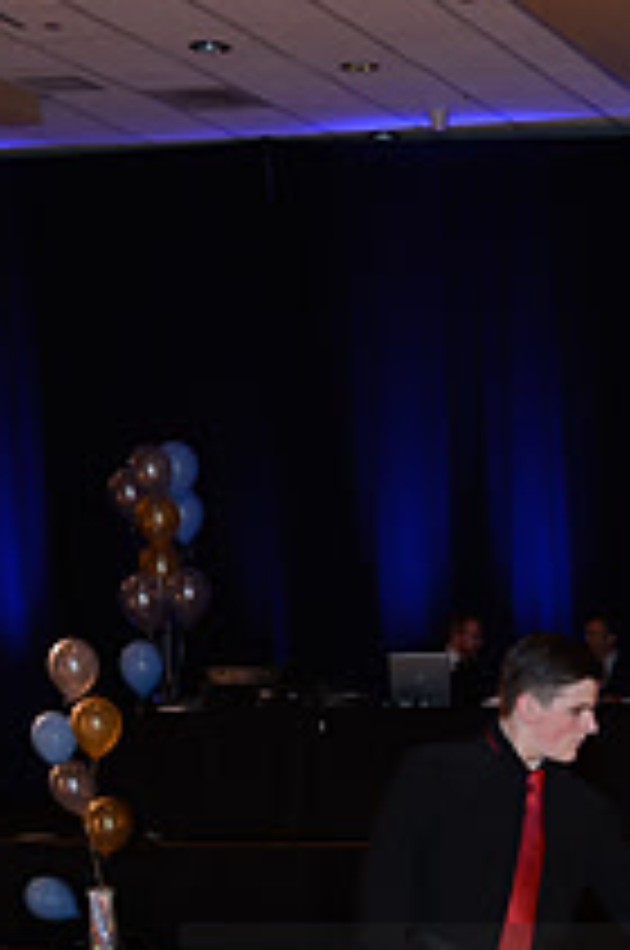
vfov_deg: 20.2
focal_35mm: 96
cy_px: 1076
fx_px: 2528
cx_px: 803
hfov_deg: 13.7
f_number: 4.5
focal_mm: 35
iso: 2000
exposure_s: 1/200
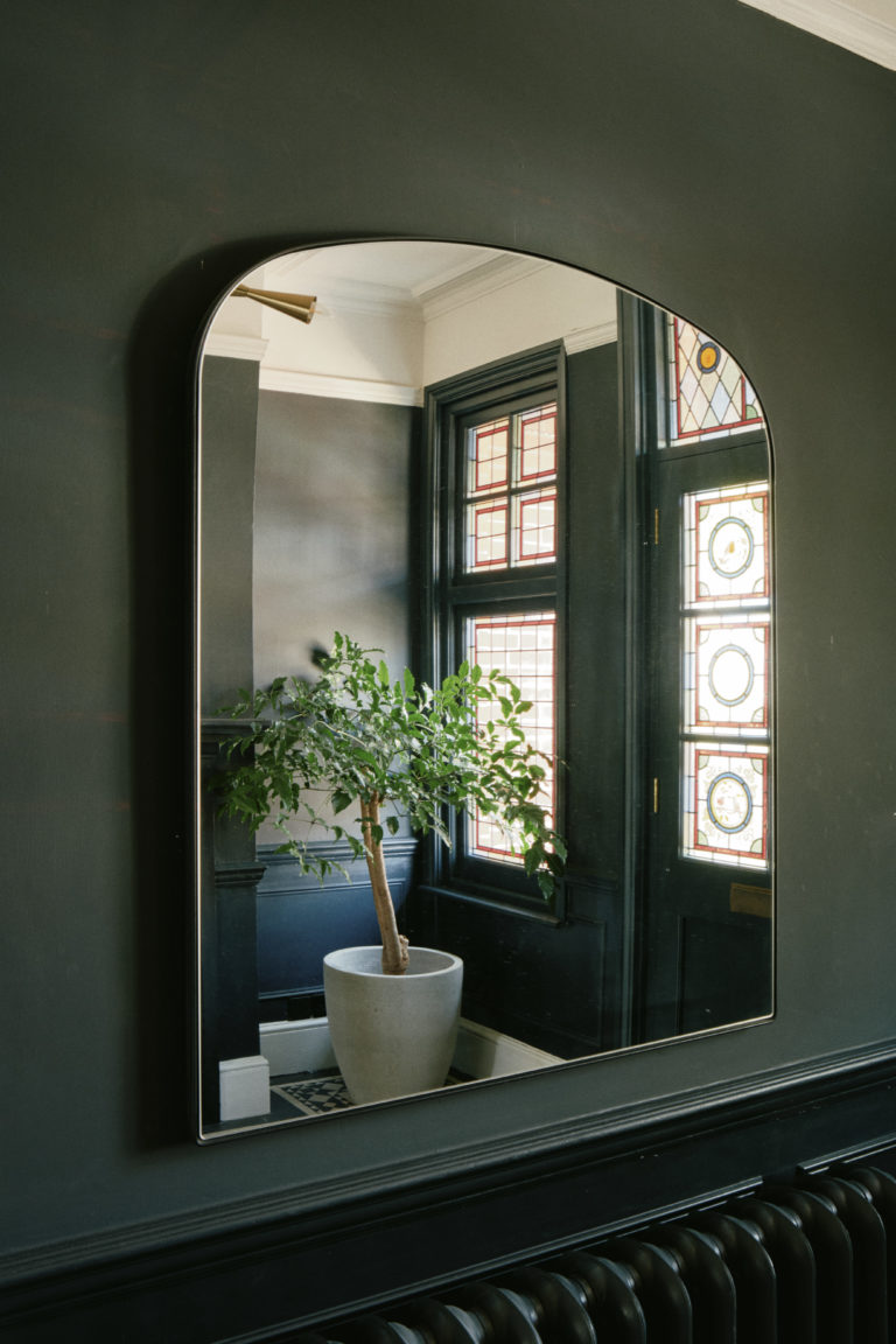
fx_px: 1120
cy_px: 672
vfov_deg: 61.9
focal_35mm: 30
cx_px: 448
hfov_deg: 43.6
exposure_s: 2
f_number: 11
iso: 160
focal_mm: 20
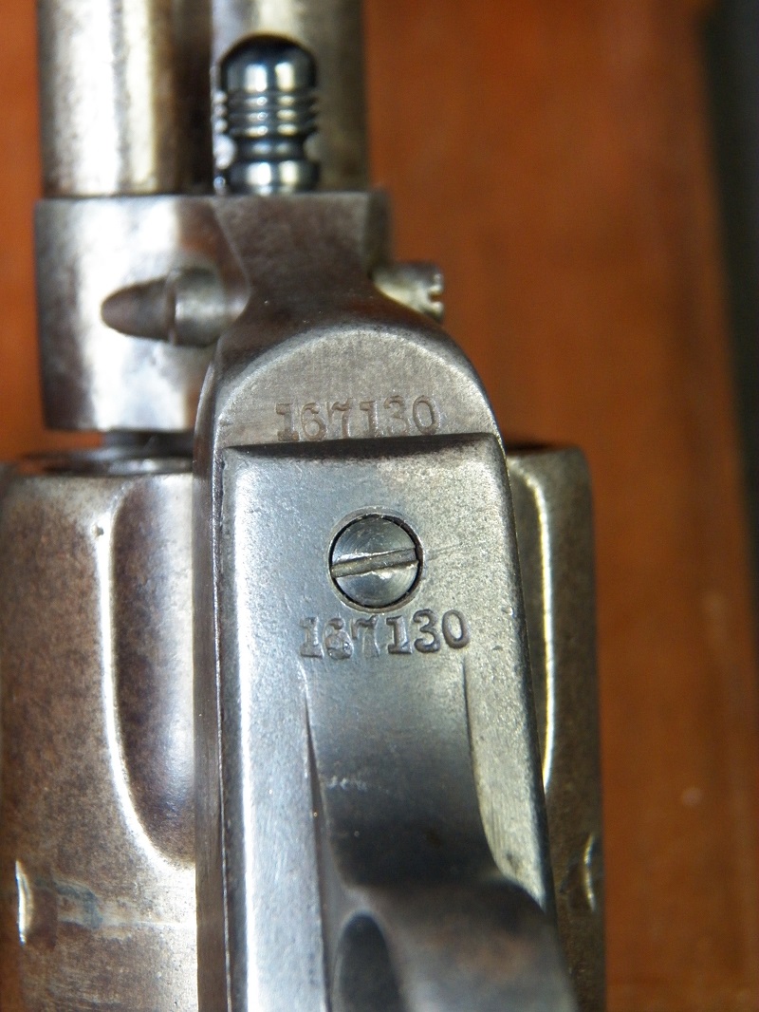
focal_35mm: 126
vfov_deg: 15.6
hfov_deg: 11.8
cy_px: 506
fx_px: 3682
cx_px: 380
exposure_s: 1/50
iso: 400
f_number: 4
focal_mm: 22.6
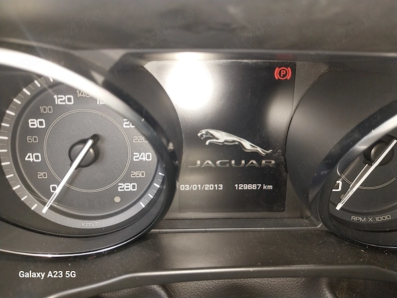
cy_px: 149
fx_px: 298
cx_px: 198
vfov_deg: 53.1
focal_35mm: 26
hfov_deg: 67.3
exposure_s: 1/50
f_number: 1.8
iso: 80
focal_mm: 4
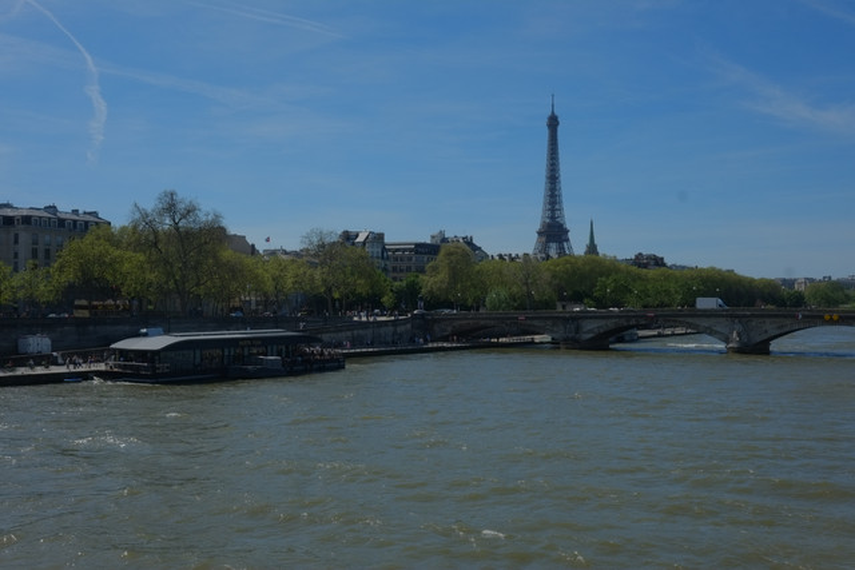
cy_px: 285
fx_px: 974
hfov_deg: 47.4
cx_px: 428
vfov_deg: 32.6
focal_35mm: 41
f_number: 14
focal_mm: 27
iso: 200
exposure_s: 1/400
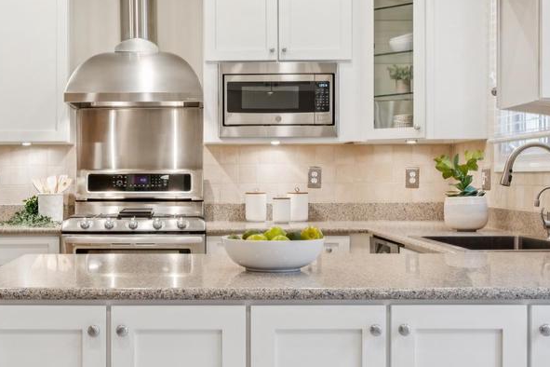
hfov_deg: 35.2
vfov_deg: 24.2
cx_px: 167
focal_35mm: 56
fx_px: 855
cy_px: 191
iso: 400
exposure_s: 1/25
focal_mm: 23
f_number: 7.1
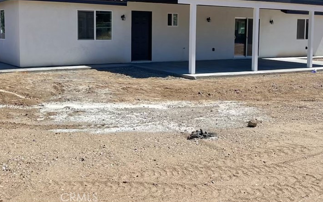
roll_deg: +2.4
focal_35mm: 40
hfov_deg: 49.3
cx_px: 152
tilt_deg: +0.3
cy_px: 28
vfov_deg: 30.8
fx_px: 352
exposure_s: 1/1075
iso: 50
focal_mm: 5.1
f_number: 1.6
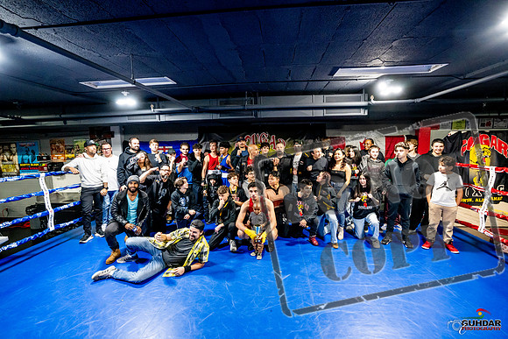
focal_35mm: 16
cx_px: 254
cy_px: 170
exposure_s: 1/160
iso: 5000
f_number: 5
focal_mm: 16
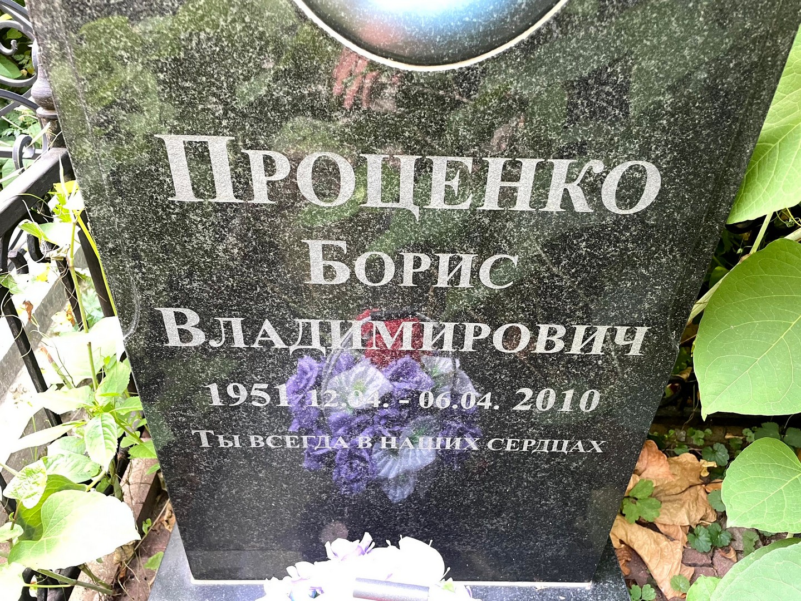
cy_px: 300
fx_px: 602
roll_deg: -5.1
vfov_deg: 53.1
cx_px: 400
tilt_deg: -39.0
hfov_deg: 67.3
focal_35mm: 26
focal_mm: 4.2
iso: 160
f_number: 1.6
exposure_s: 1/60
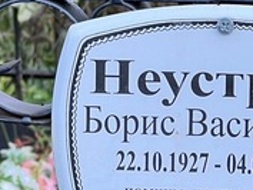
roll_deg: +0.5
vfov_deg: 4.3
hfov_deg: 5.7
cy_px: 131
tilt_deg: -11.1
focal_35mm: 348
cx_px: 147
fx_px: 2545
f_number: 2.8
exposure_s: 1/113
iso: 32
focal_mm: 9
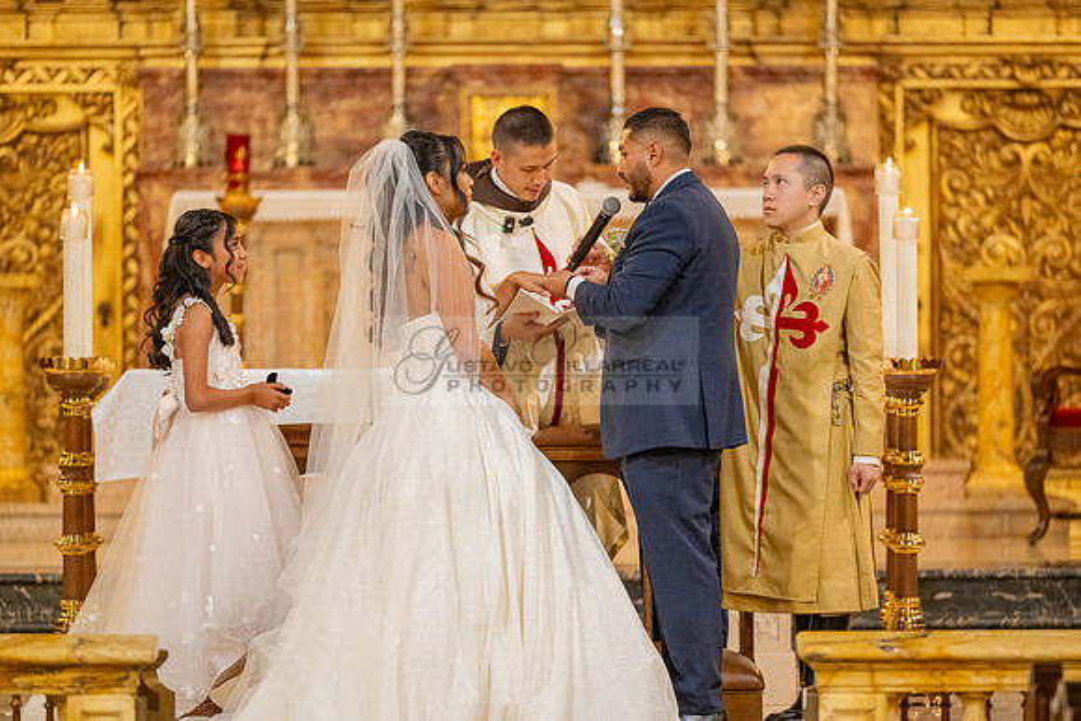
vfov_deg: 6.9
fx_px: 6007
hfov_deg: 10.3
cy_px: 360
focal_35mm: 200
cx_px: 540
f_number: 2.8
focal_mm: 200
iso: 2000
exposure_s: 1/200
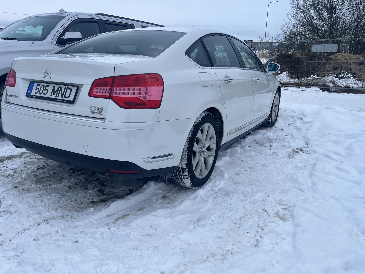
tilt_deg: -19.1
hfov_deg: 67.3
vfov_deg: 53.1
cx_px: 182
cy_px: 137
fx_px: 274
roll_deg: -0.8
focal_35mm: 26
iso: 32
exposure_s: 1/133
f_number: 1.6
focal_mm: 5.1
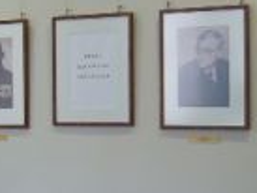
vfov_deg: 14.5
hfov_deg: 19.2
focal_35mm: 102
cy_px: 124
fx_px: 758
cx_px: 152
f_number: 2.8
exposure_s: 1/25
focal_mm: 5.8
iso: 100
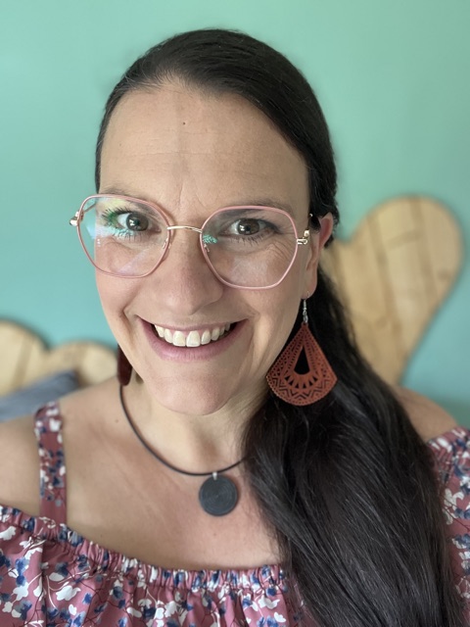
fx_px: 543
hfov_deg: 46.8
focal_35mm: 30
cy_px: 314
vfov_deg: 60.0
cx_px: 235
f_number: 2.2
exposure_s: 1/60
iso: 160
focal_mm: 2.71
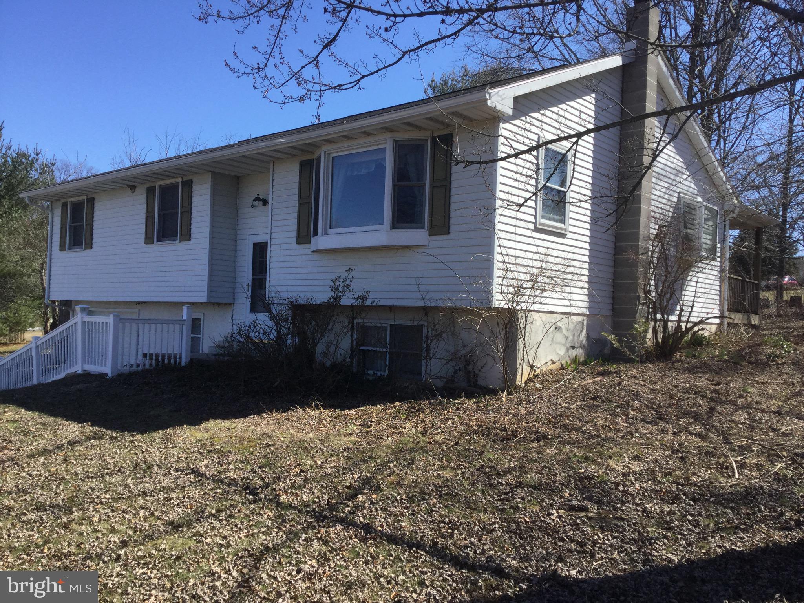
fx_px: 720
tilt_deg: +0.0
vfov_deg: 45.4
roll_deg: -1.7
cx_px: 402
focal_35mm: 31
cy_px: 302
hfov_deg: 58.4
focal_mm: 3.3
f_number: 2.4
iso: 25
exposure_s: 1/823
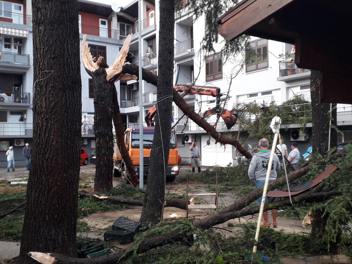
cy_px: 132
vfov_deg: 51.4
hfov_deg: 65.3
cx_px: 176
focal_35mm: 27
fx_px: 275
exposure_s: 1/50
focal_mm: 3.6
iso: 40
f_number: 1.9
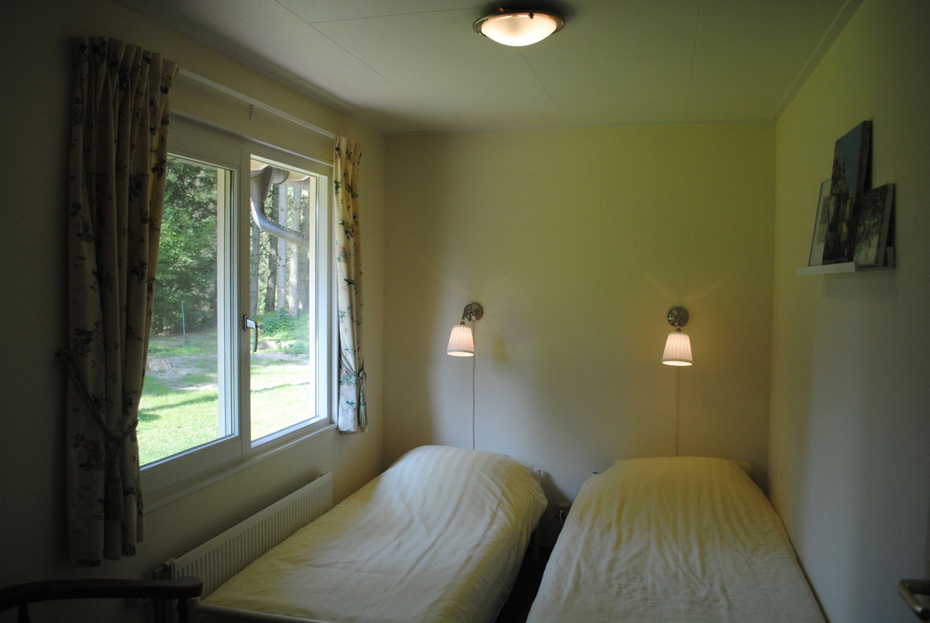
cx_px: 465
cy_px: 312
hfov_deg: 67.3
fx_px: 698
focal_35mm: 27
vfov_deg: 48.1
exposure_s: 1/100
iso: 200
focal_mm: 18
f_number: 5
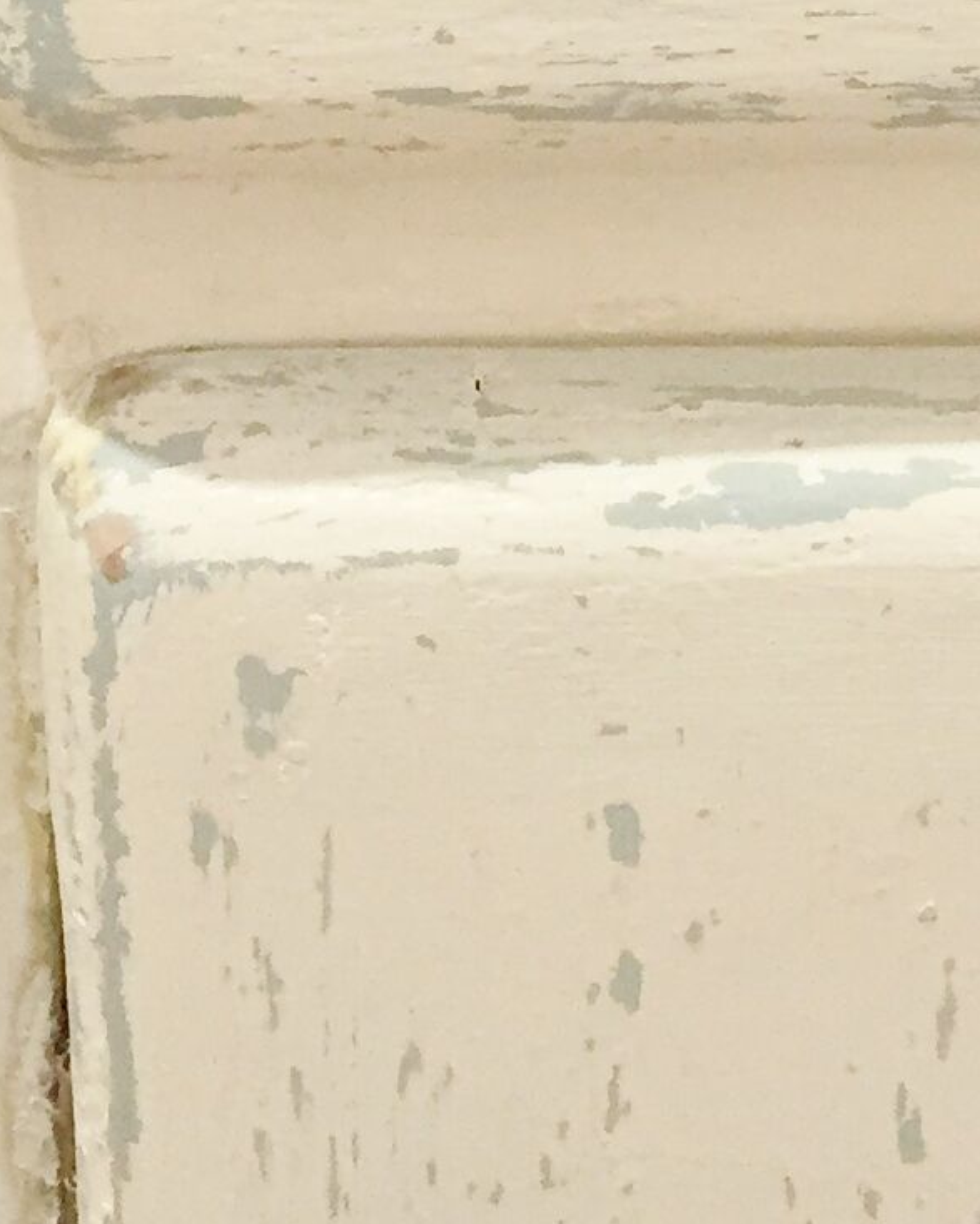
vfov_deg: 13.1
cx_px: 486
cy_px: -1261
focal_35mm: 126
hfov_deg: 12.3
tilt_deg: -13.6
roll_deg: -0.5
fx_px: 4565
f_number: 2.2
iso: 125
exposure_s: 1/33
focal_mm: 4.15
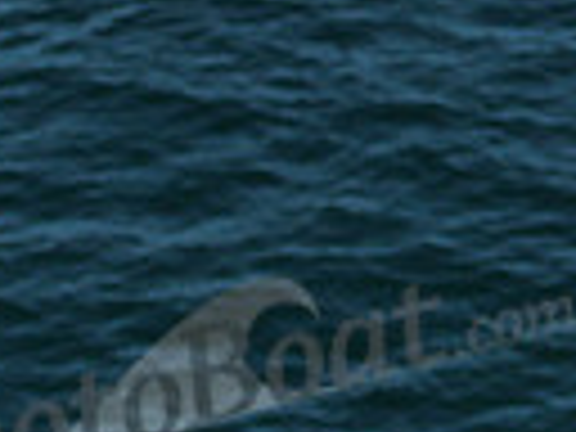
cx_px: 842
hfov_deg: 9.5
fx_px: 3394
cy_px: -466
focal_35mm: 204
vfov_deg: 7.0
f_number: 3.6
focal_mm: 7.88
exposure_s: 1/1600
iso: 100
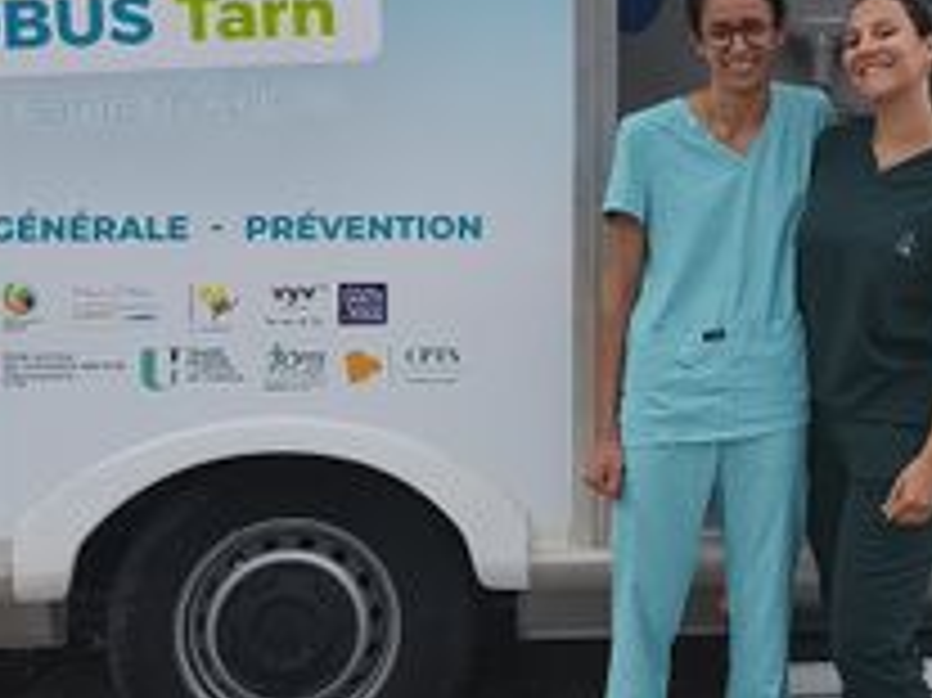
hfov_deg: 24.2
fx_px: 2072
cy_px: 86
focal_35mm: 77
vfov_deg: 18.8
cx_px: 939
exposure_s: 1/1062
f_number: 1.65
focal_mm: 6.18
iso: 50
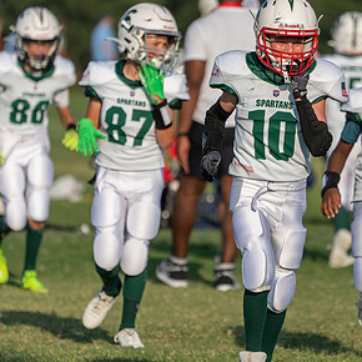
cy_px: 180
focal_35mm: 619
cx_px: 291
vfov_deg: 2.8
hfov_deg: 2.8
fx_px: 7324
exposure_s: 1/1250
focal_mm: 364
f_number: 5.6
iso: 250
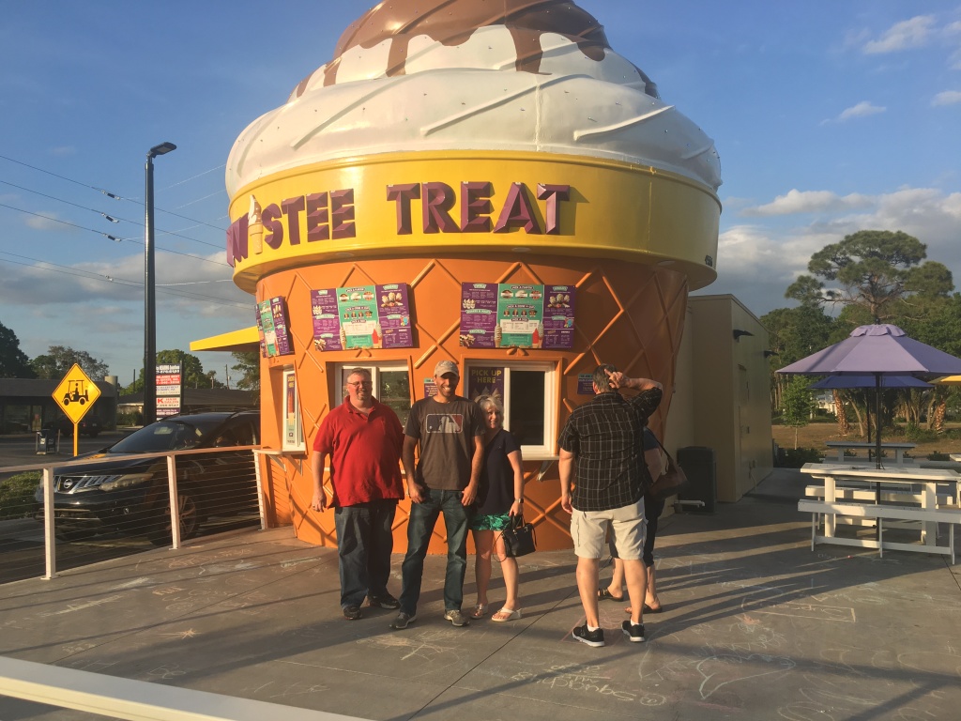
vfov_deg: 48.2
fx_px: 805
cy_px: 360
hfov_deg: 61.7
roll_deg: +1.4
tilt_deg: +3.1
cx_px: 480
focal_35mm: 29
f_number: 2.2
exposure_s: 1/746
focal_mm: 4.15
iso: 25
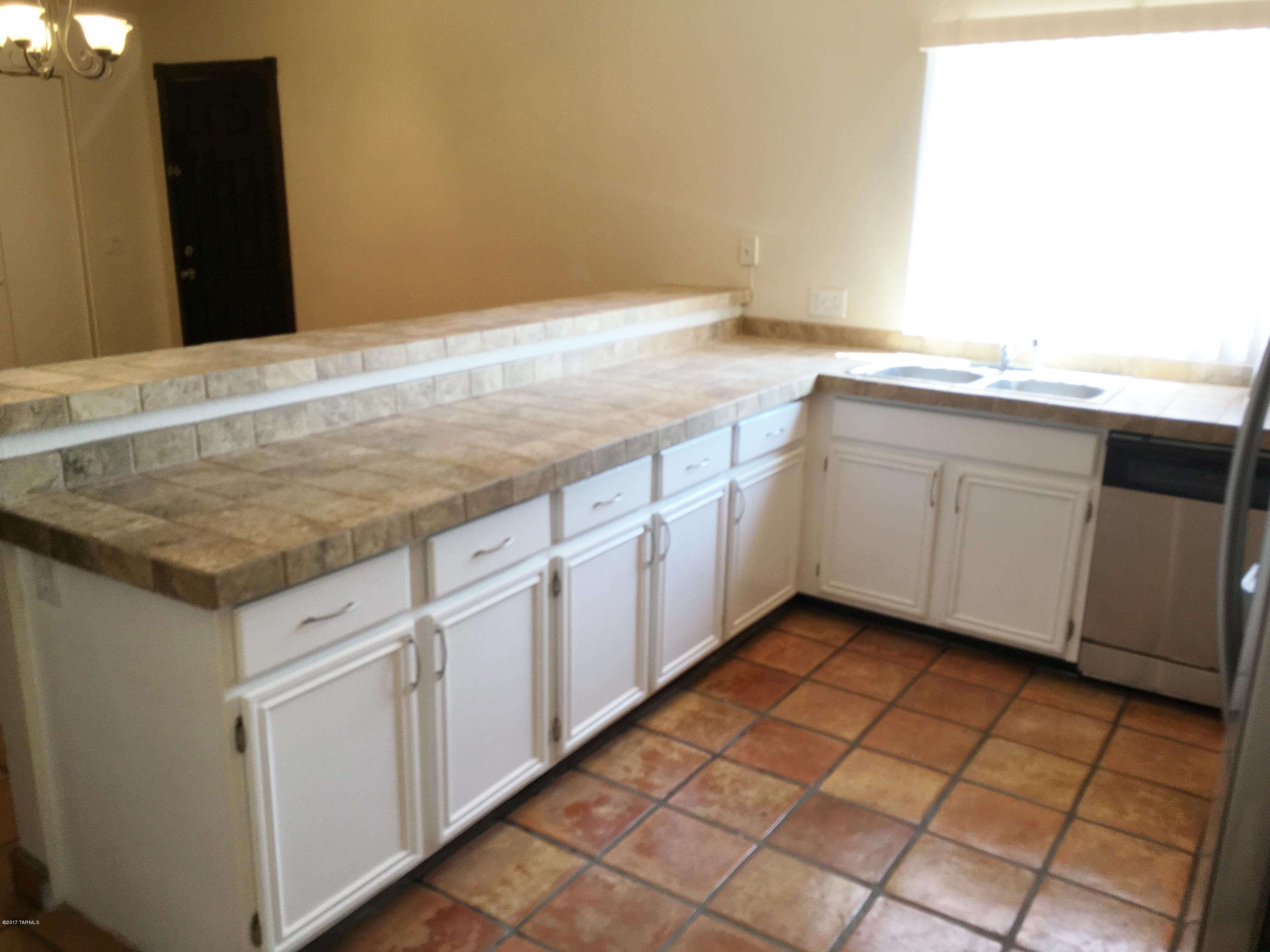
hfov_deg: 61.7
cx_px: 635
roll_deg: -3.3
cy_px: 476
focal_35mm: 29
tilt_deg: -16.0
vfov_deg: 48.2
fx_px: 1064
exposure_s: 1/40
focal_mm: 4.15
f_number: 2.2
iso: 25
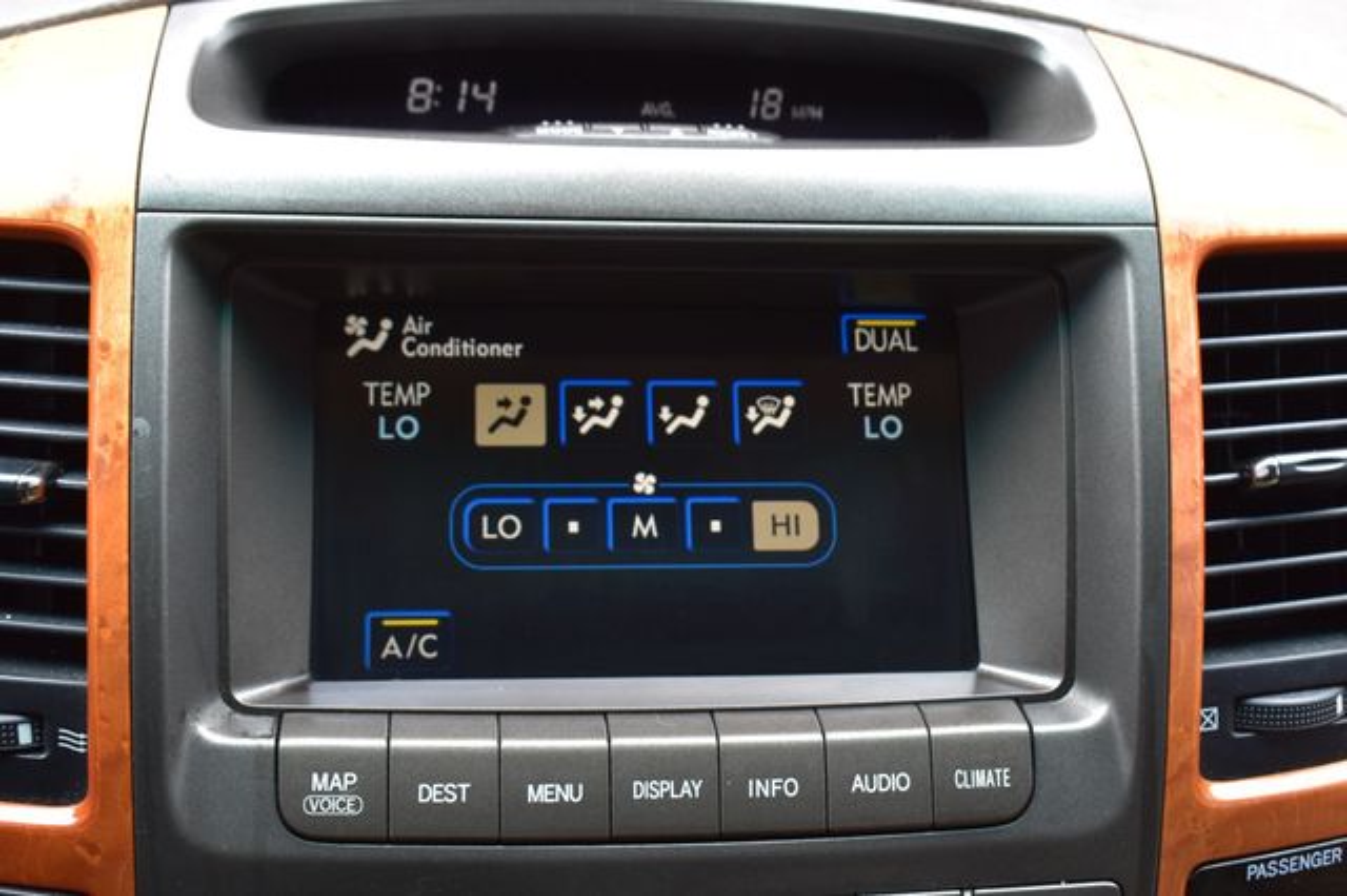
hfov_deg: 38.9
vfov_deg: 26.5
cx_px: 674
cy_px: 448
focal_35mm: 51
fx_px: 1907
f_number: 7.1
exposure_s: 1/30
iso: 400
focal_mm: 34
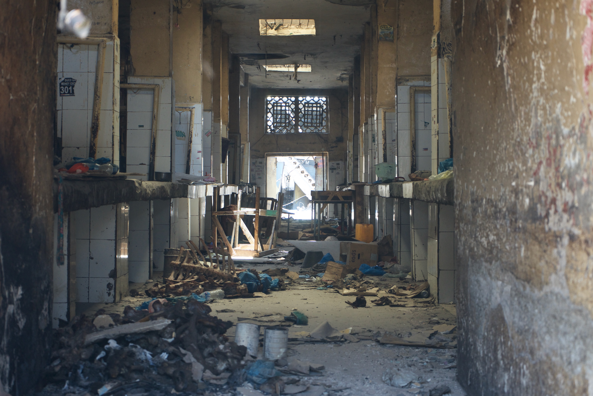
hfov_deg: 28.8
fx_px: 1153
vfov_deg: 19.5
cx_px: 296
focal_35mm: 70
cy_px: 198
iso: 500
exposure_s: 1/80
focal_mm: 70
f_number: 5.6
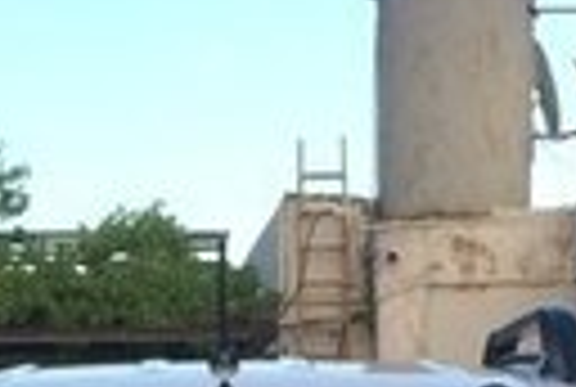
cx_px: 171
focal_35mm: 155
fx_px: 2486
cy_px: 1042
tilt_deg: -11.6
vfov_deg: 8.0
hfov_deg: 13.2
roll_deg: +1.4
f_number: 2.2
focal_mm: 4.15
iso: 32
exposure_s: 1/328
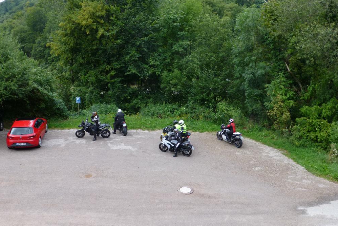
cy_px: 128
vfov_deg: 41.1
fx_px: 301
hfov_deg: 58.7
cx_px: 166
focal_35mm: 32
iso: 100
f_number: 3.6
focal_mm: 5.4
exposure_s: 1/250
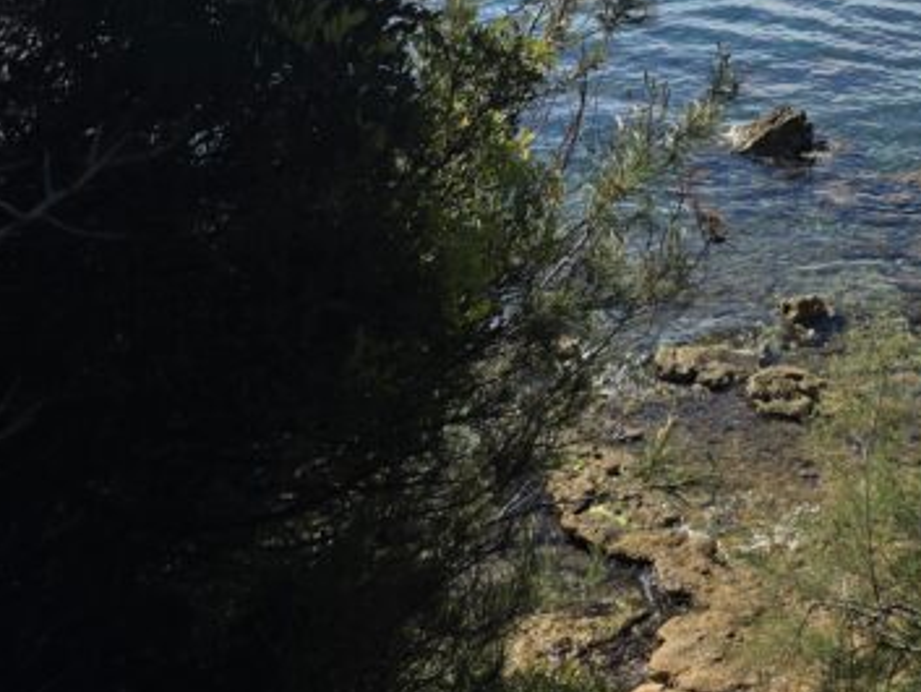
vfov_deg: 27.1
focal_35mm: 50
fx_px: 1331
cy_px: -42
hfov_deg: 35.3
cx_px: 877
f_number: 1.7
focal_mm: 6.3
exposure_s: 1/1123
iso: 12
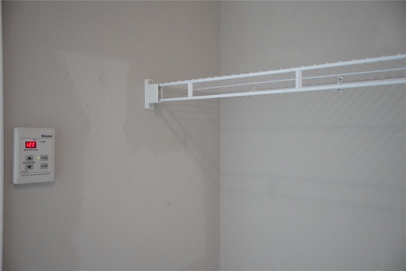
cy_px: 136
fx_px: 395
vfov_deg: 37.8
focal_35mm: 35
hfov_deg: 54.4
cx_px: 203
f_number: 9
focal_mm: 35
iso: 12800
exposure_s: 1/60
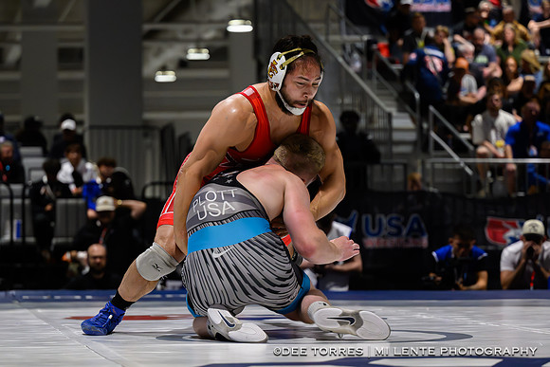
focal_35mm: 126
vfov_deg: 10.9
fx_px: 1919
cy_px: 216
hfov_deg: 16.3
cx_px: 259
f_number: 2.8
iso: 6400
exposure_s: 1/800
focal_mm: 86
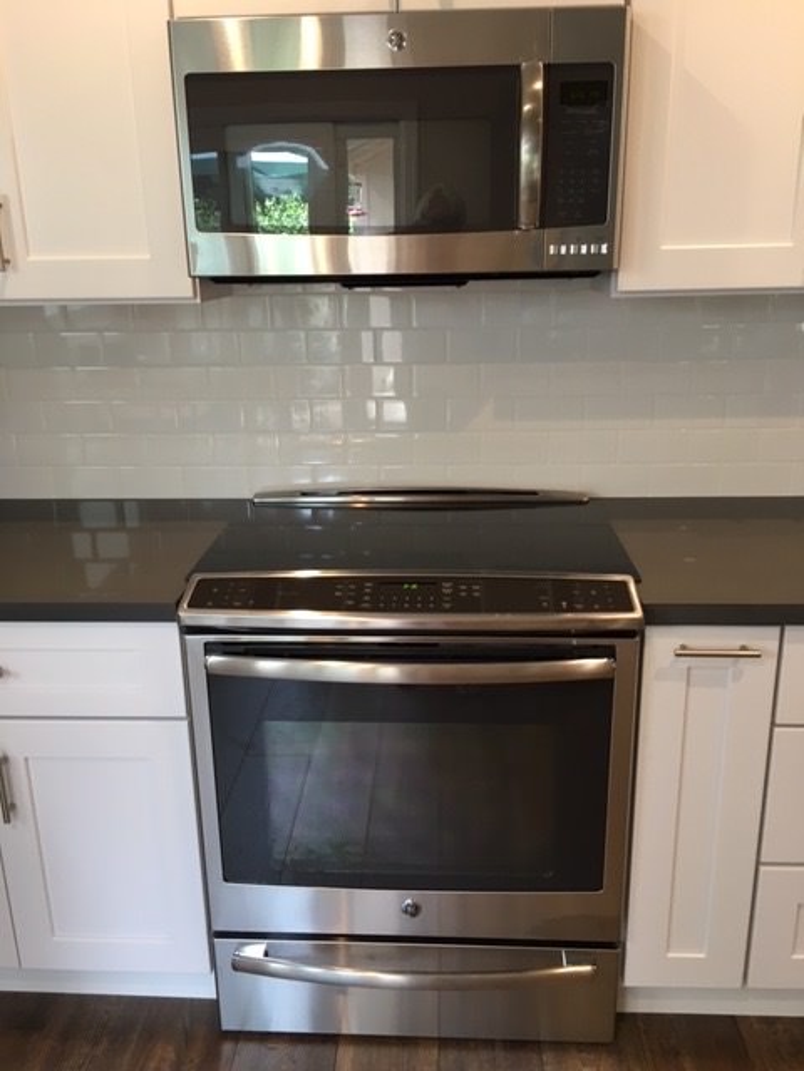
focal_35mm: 29
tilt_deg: -16.0
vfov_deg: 61.7
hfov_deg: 48.2
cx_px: 402
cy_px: 536
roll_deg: +1.2
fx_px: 898
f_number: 2.2
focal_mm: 4.15
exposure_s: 1/30
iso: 64
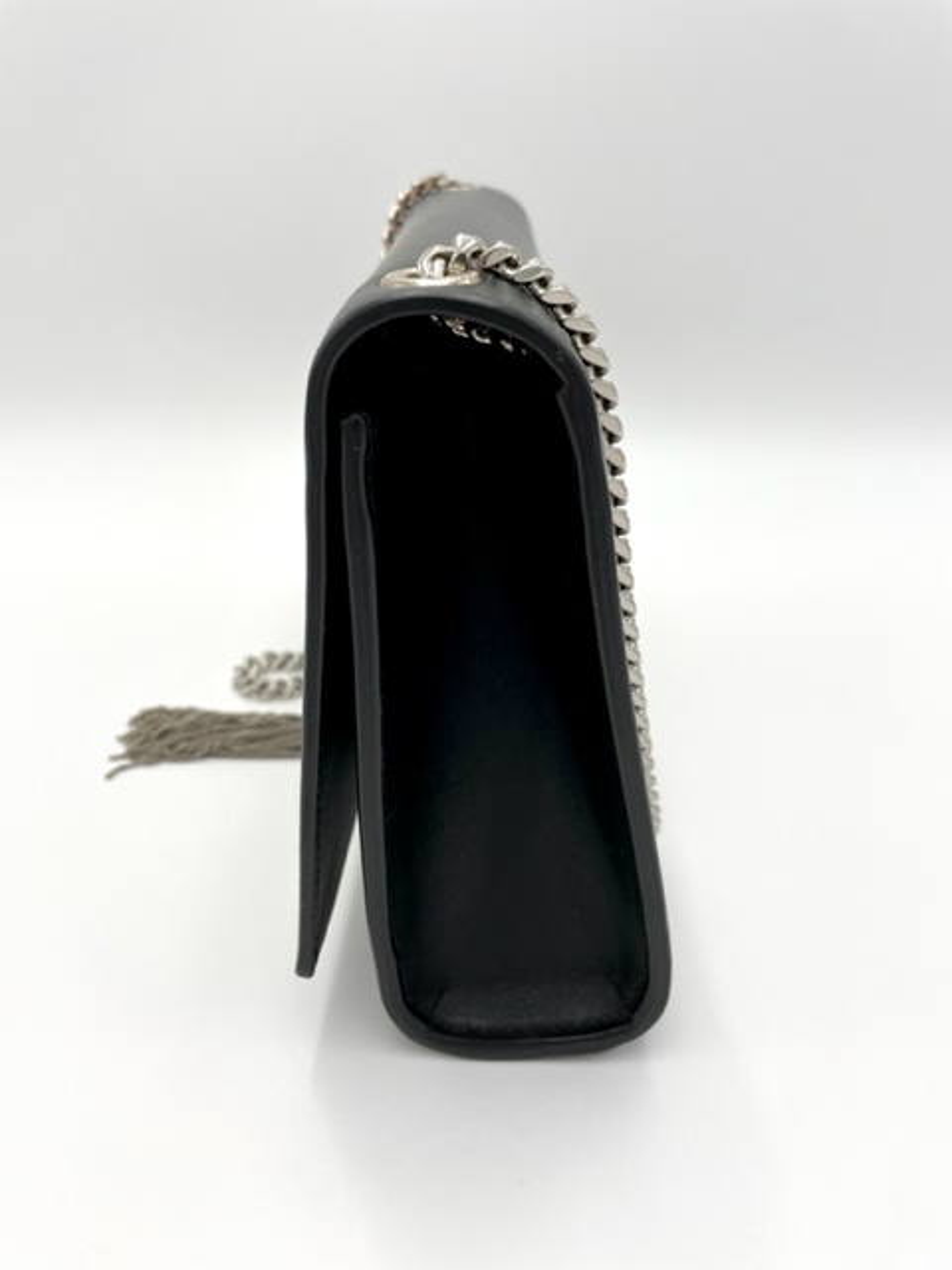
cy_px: 635
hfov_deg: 53.1
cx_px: 476
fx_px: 953
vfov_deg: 67.3
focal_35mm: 26
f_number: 1.6
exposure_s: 1/121
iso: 50
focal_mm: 4.2
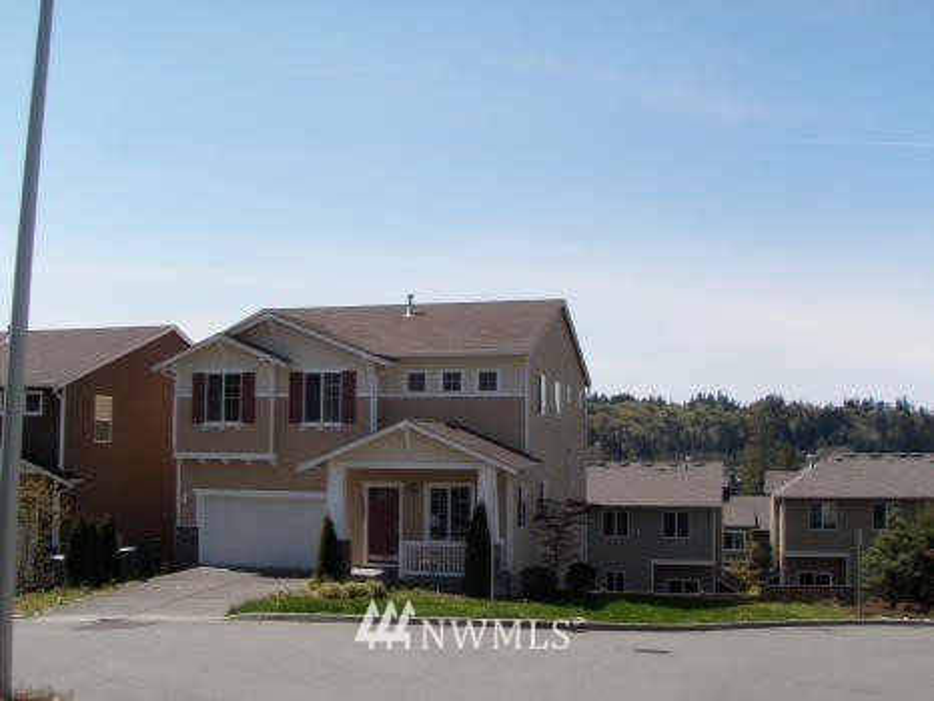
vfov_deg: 37.8
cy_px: 350
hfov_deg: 49.0
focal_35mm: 38
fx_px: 1026
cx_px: 467
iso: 80
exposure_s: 1/320
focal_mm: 6.7
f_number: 6.3
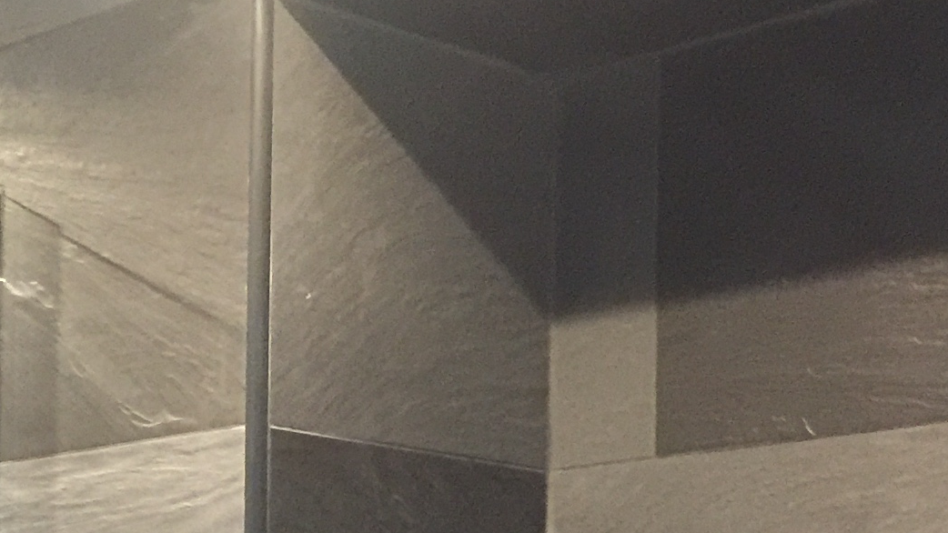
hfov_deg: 20.5
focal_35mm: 99
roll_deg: -2.0
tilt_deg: +2.3
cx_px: -104
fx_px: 2488
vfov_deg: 11.8
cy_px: 758
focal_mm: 4.15
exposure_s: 1/8
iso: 160
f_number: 2.2
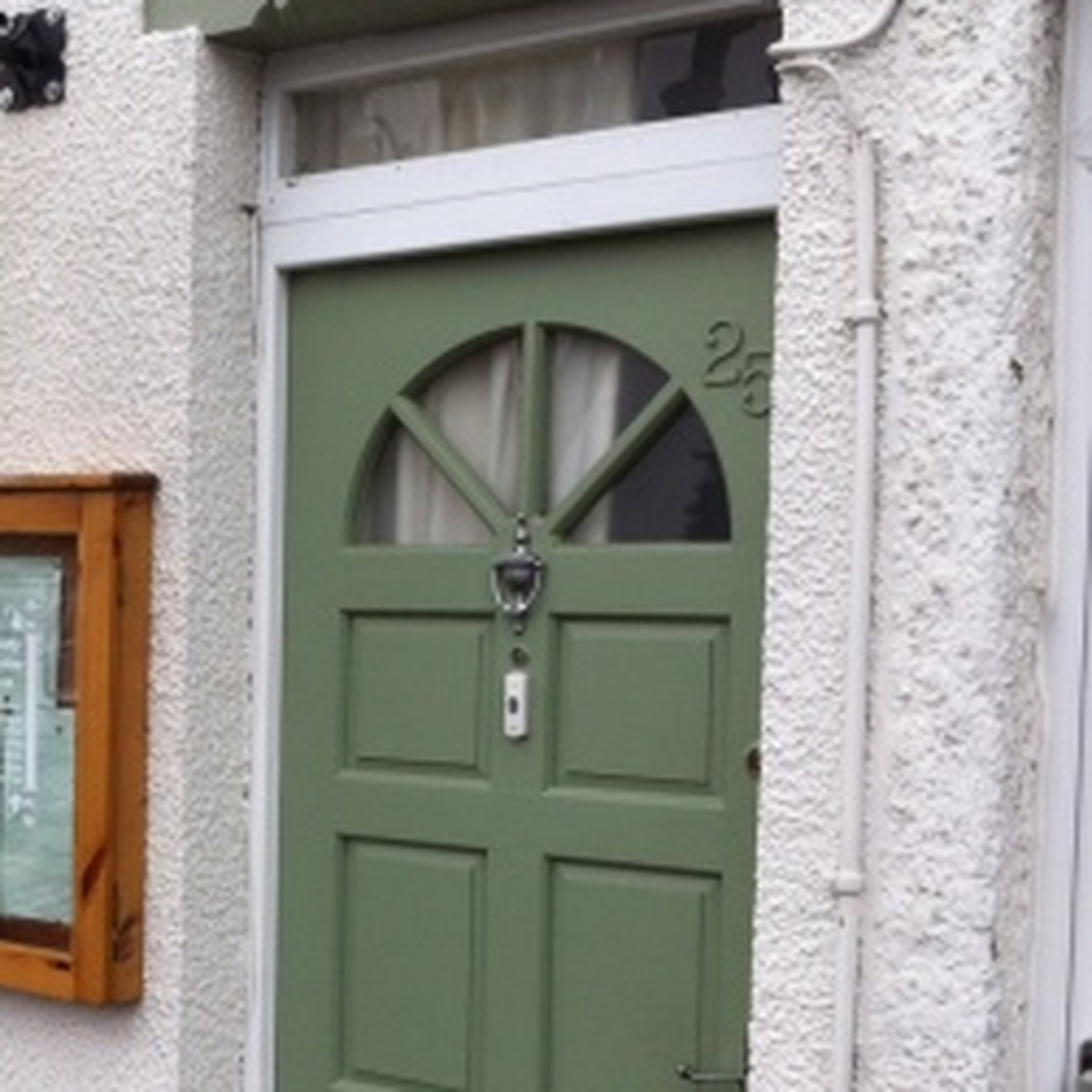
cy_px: 700
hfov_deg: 26.5
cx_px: 135
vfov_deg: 27.2
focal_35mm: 63
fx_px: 2248
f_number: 2.8
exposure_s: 1/390
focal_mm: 3.85
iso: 80
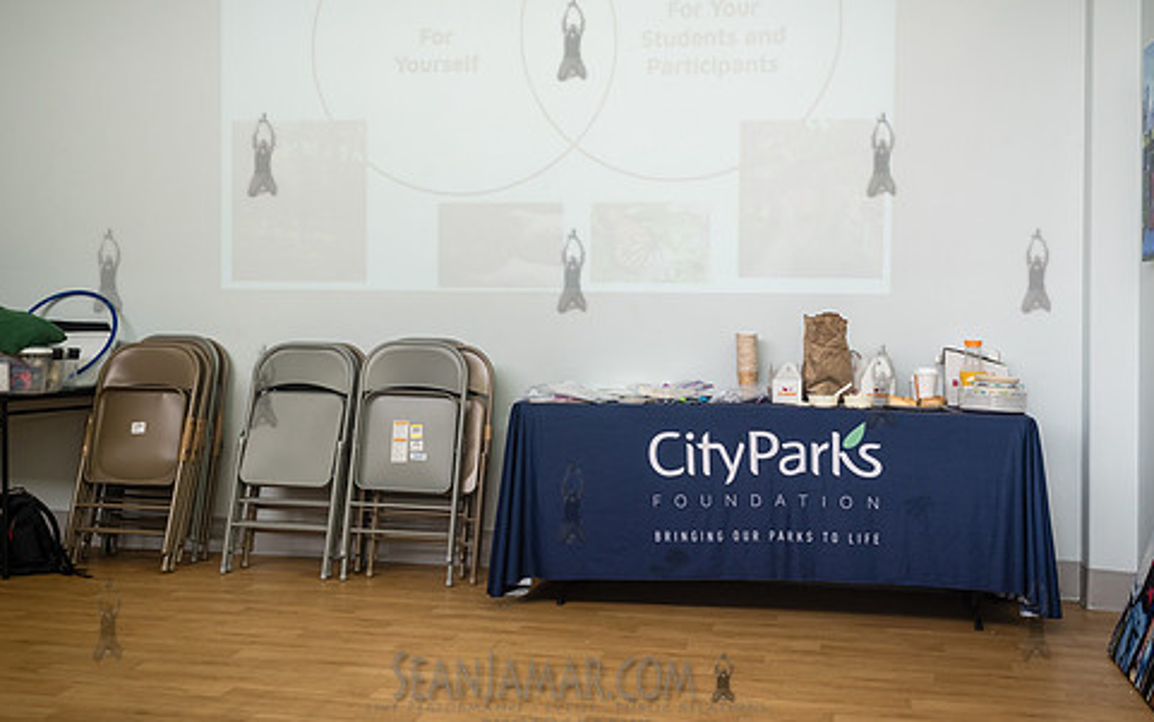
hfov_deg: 46.2
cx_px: 571
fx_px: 1353
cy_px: 270
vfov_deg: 29.8
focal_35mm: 43
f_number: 5
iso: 640
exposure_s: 1/200
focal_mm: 35
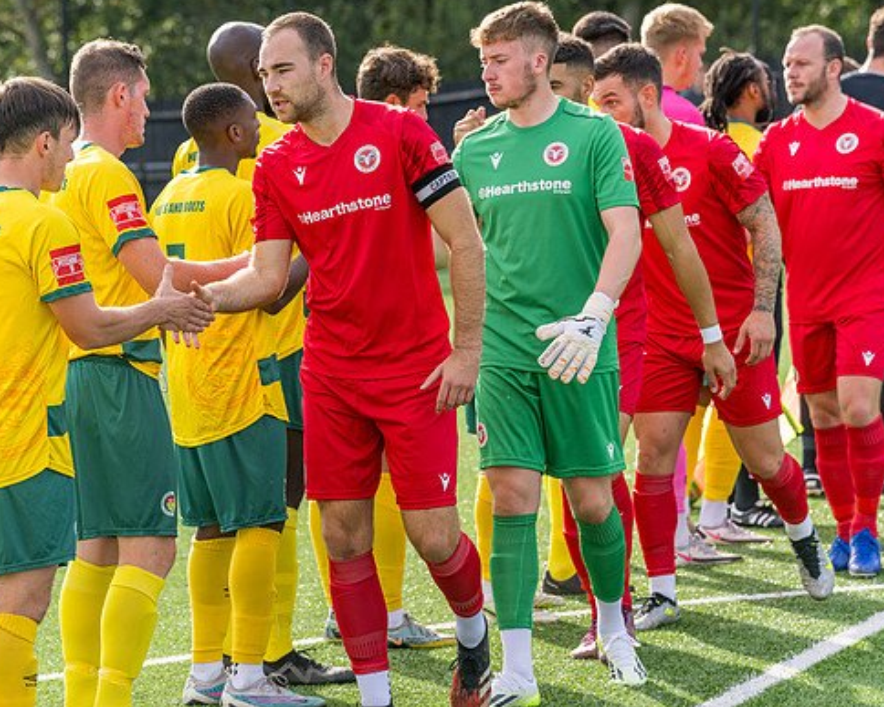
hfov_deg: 10.9
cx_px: 333
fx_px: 4630
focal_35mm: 177
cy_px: 387
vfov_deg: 8.7
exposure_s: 1/1250
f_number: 5
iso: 400
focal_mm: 135
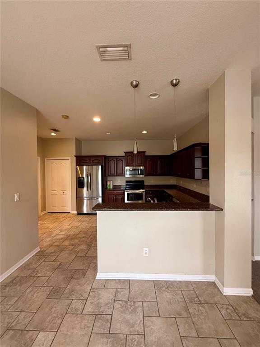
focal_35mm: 14
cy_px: 174
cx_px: 130
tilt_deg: -0.3
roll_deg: +0.1
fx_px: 140
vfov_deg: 102.1
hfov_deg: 85.7
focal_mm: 2.22
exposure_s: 1/60
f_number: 2.2
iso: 200
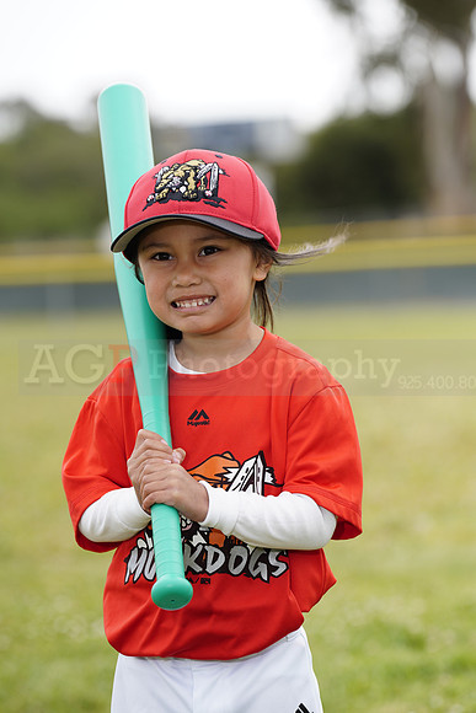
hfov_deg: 6.9
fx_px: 3964
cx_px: 238
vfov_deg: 10.3
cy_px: 356
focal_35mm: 200
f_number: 5.6
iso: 100
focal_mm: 200
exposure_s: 1/250
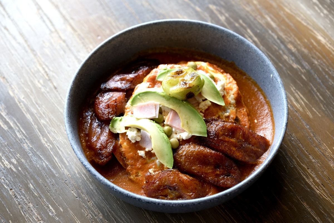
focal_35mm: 83
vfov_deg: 16.5
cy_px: 112
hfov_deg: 24.5
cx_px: 167
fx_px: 770
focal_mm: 55
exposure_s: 1/125
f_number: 3.2
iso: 400
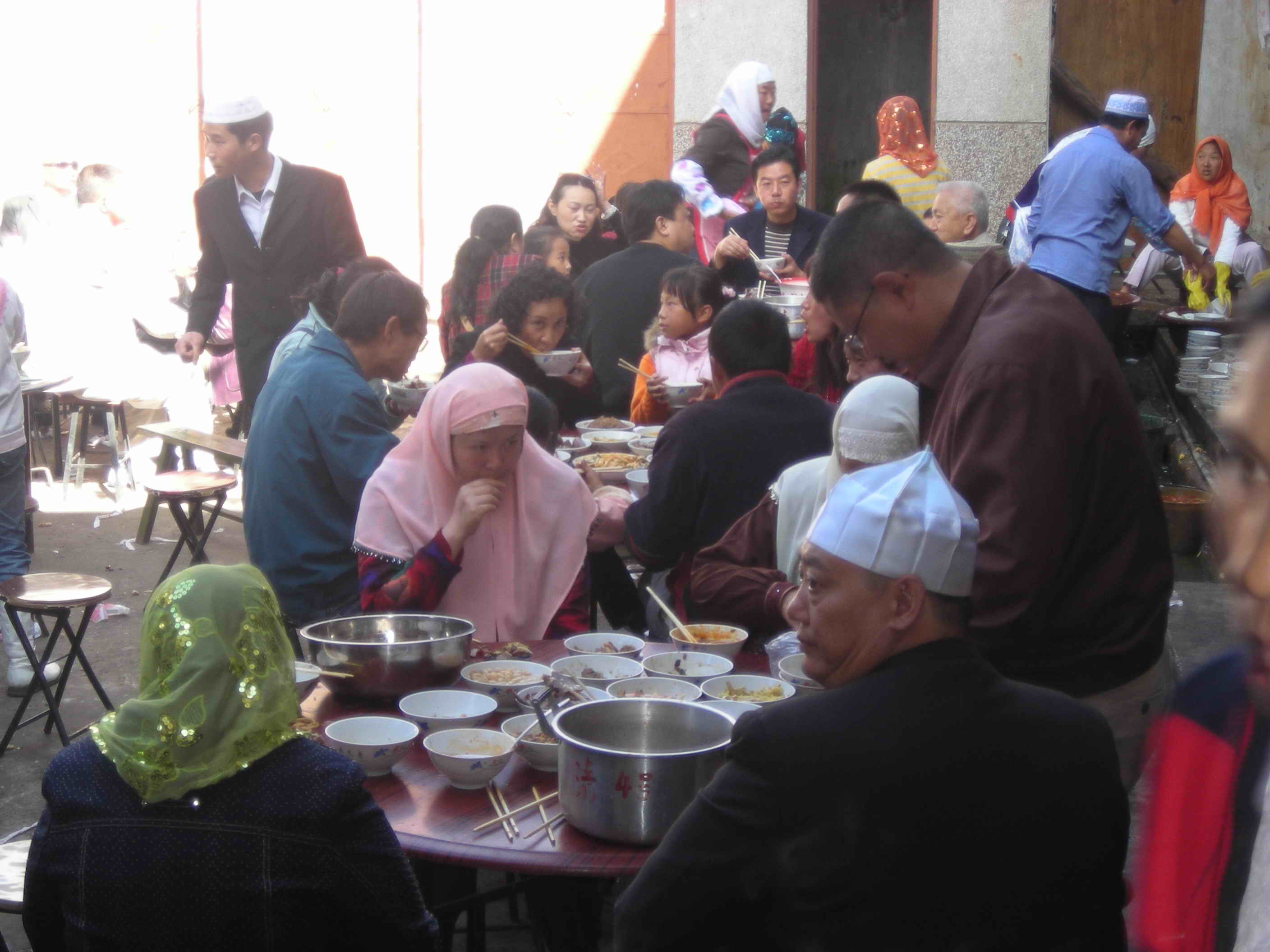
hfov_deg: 29.8
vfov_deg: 22.6
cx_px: 635
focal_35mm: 65
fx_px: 2385
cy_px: 476
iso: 66
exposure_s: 1/60
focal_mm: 10.8
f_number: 3.9
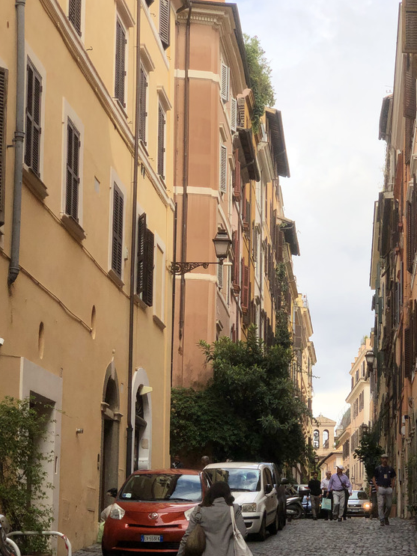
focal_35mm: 84
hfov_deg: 17.5
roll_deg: +0.6
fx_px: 1350
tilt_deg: +6.9
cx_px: 292
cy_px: 393
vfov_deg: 23.1
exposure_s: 1/1066
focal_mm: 6
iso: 16
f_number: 2.4
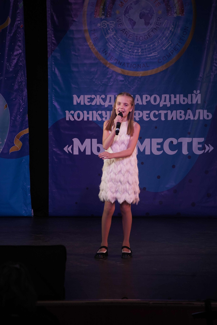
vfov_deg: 13.0
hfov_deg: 8.7
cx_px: 108
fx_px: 1428
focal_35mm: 158
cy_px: 162
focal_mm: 158
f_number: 5.6
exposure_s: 1/250
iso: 1600
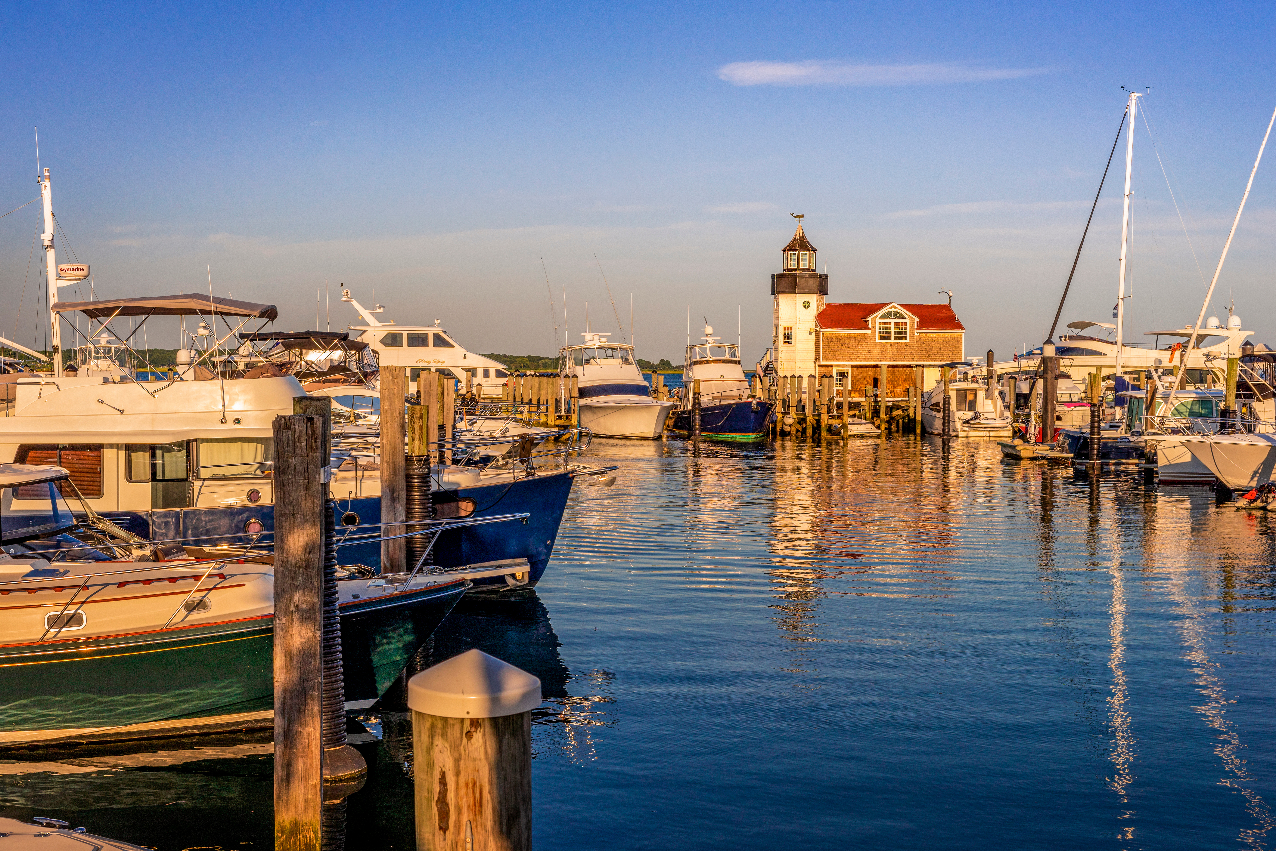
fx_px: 1772
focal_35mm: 50
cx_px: 638
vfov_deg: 27.0
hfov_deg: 39.6
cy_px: 426
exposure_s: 1/125
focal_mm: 50
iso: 100
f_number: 11
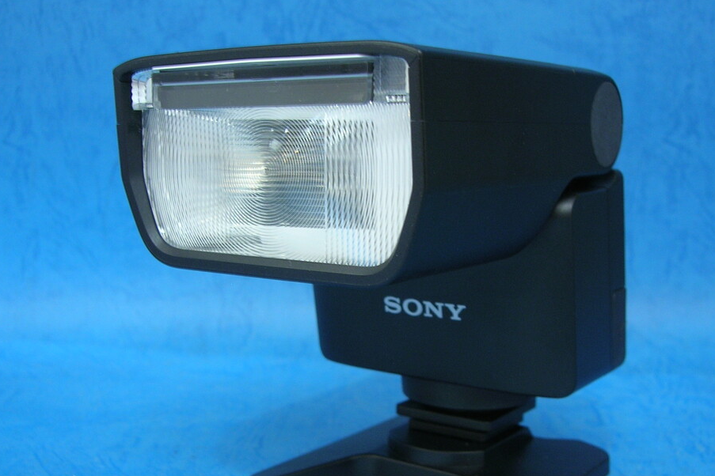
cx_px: 389
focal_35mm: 47
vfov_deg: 28.5
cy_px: 297
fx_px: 933
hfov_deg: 41.9
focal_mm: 5.7
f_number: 2.9
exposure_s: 1/8.9
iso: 50
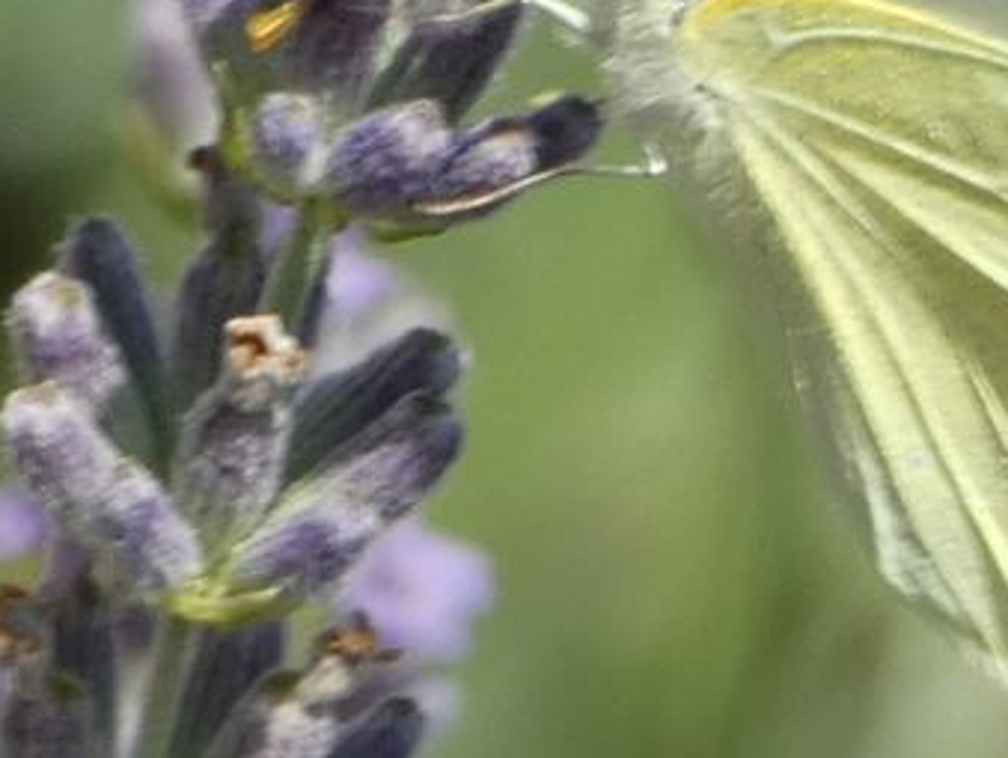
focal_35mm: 777
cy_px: 74
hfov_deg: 2.5
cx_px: 882
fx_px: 22650
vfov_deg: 1.9
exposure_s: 1/100
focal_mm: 55.4
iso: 80
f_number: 5.6
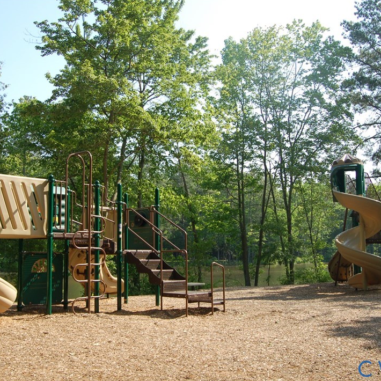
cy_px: 190
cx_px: 183
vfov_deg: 42.8
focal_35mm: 39
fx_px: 486
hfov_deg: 42.8
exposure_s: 1/200
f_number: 7.1
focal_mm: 20
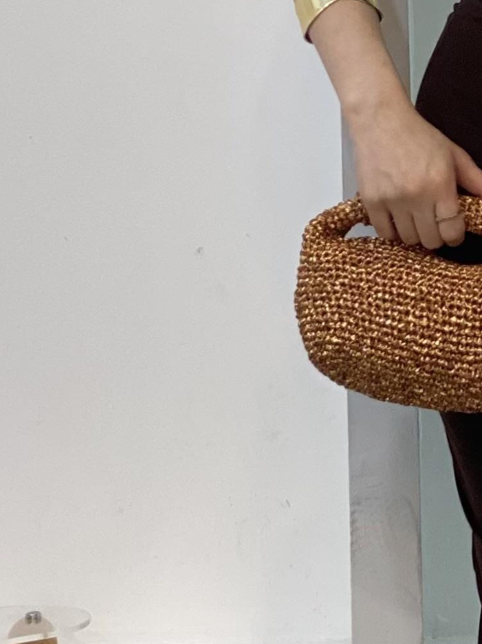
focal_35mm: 205
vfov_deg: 9.7
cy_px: 257
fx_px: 3808
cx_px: 668
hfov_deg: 7.2
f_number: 2
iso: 100
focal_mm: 6
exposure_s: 1/122
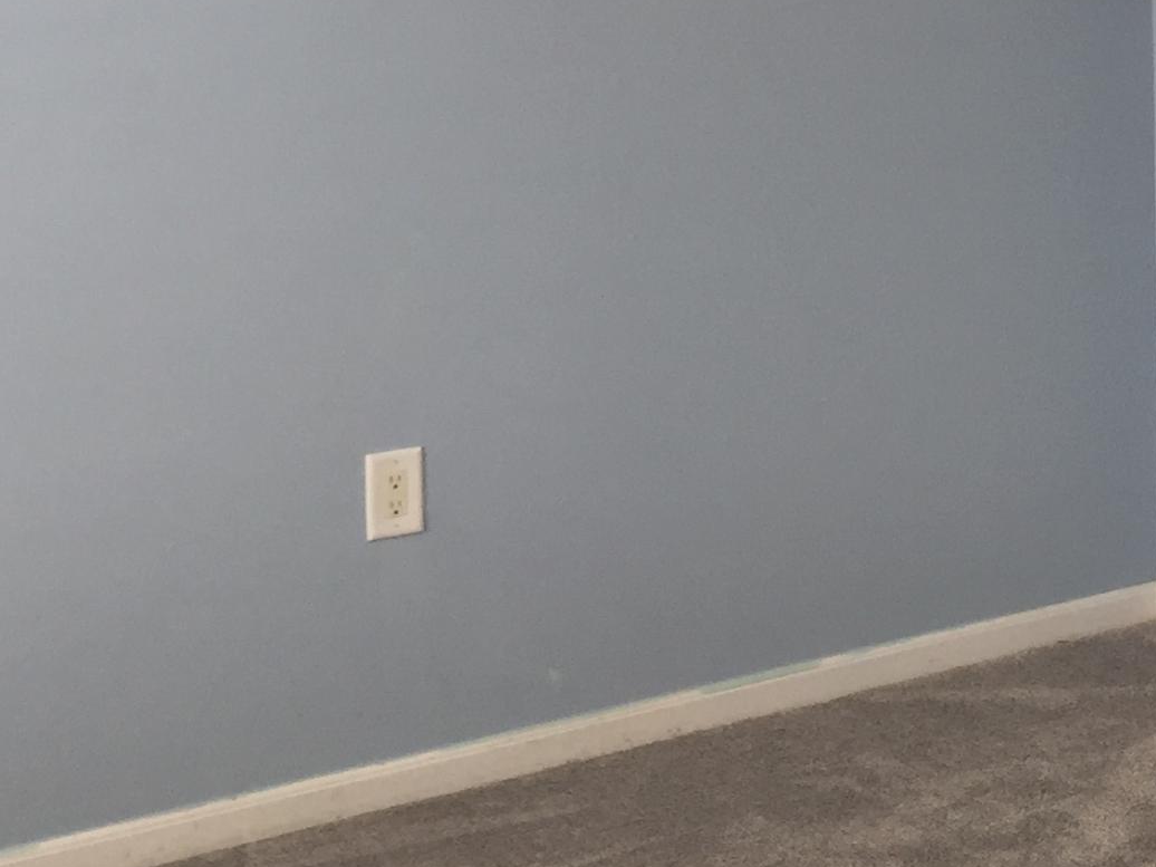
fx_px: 2805
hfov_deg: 22.1
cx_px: 1245
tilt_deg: -2.9
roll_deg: -1.0
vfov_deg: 17.1
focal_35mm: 84
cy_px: -44
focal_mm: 4.15
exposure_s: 1/120
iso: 40
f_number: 2.2
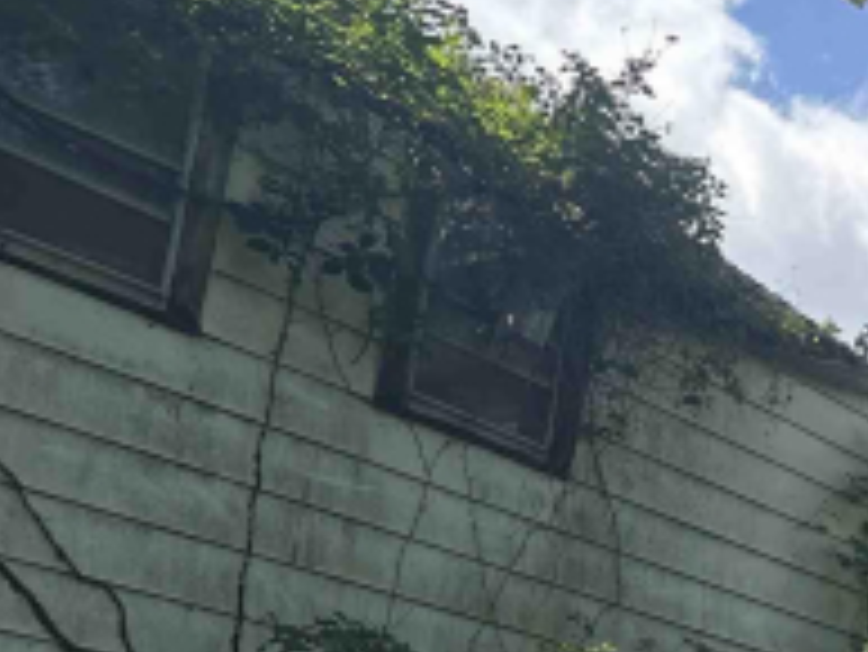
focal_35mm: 83
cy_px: 733
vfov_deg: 17.2
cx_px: 1464
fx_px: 2083
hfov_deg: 19.1
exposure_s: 1/3597
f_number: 1.78
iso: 80
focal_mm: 6.86
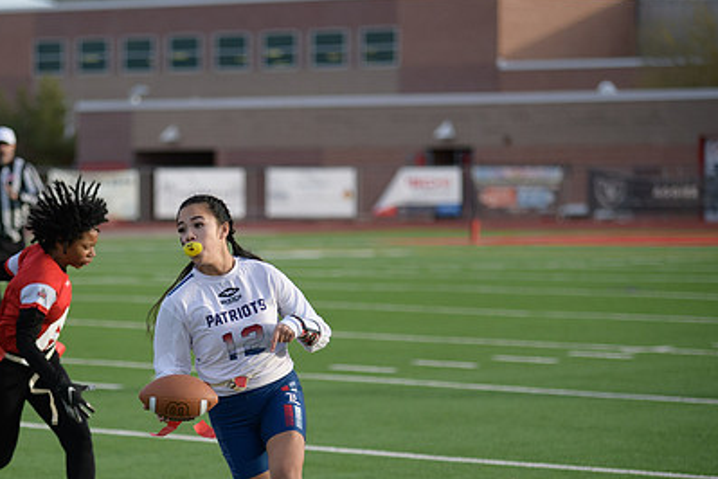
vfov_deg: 7.3
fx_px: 3769
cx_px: 221
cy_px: 343
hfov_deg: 10.9
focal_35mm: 189
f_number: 2.8
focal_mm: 130
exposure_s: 1/4000
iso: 640
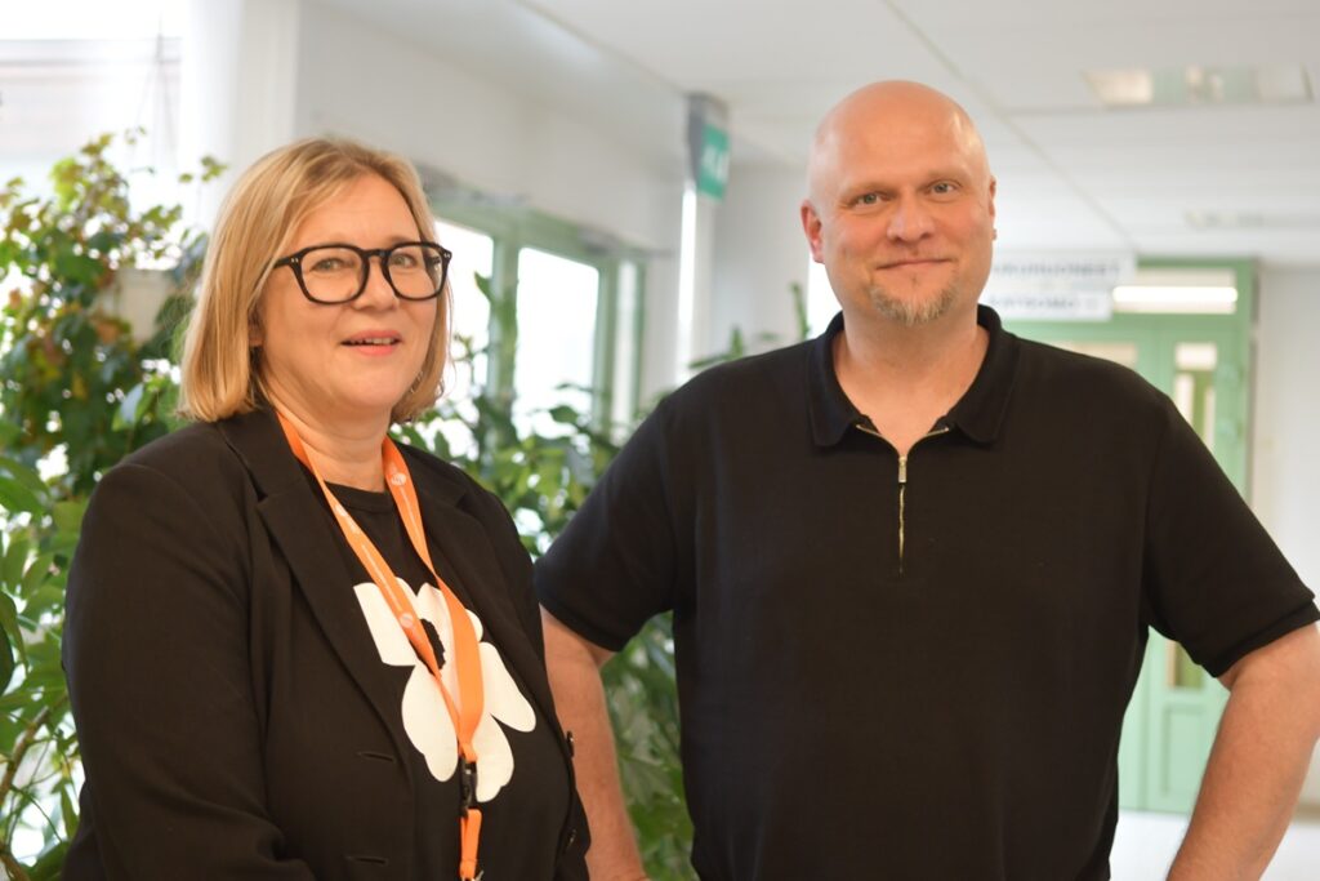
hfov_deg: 33.4
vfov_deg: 22.6
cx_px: 660
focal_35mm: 60
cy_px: 440
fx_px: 2200
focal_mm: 40
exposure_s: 1/40
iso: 640
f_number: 3.2
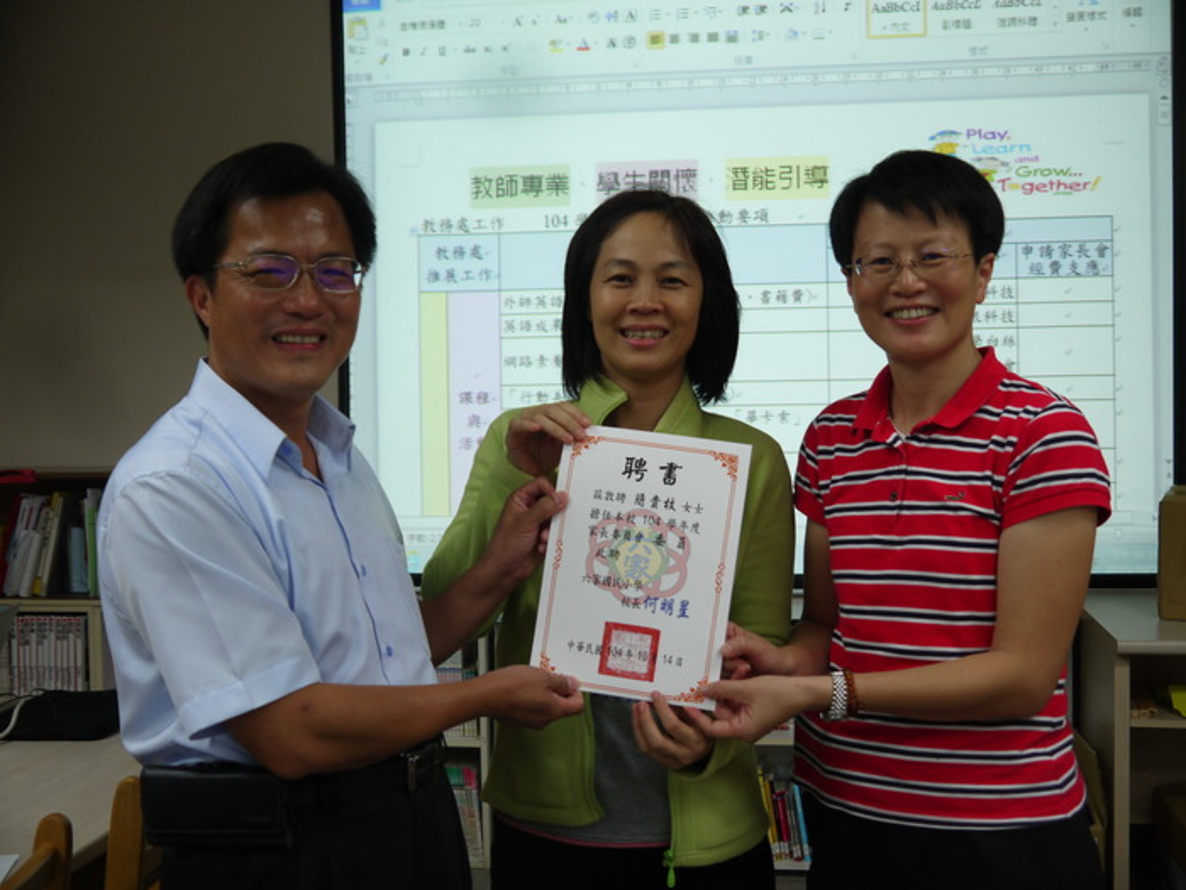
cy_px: 445
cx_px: 593
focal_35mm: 48
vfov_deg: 30.3
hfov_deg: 39.7
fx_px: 1645
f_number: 4.5
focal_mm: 24
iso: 250
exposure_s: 1/60
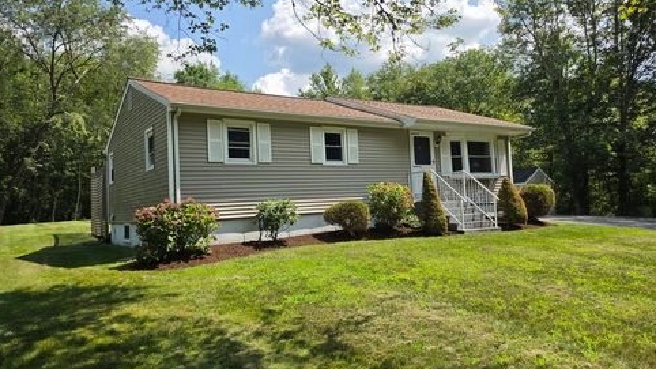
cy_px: 175
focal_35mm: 26
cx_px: 325
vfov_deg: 44.4
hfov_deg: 71.9
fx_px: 452
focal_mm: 6.5
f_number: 1.4
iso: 64
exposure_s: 1/6352
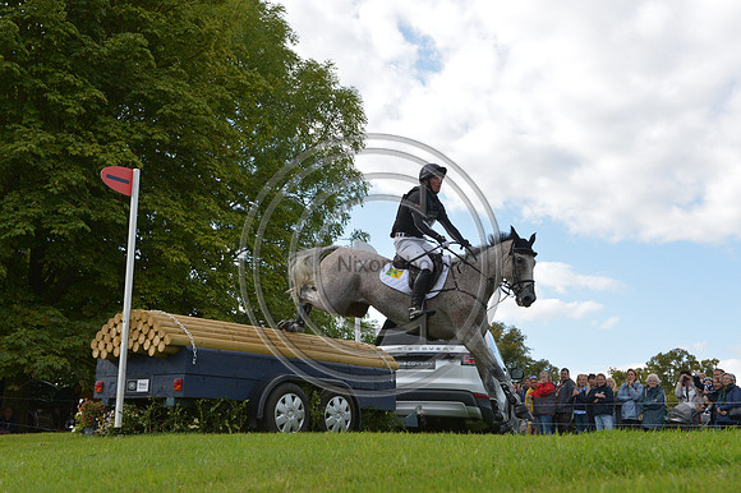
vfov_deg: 27.0
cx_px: 370
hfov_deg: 39.6
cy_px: 246
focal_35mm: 50
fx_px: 1029
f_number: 11
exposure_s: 1/1600
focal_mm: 50
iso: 2000
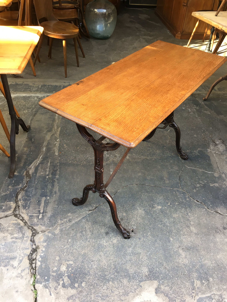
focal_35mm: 29
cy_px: 151
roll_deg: -2.2
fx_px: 254
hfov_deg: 48.2
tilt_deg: -38.7
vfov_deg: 61.7
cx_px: 114
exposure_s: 1/33
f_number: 2.2
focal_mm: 4.15
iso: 25
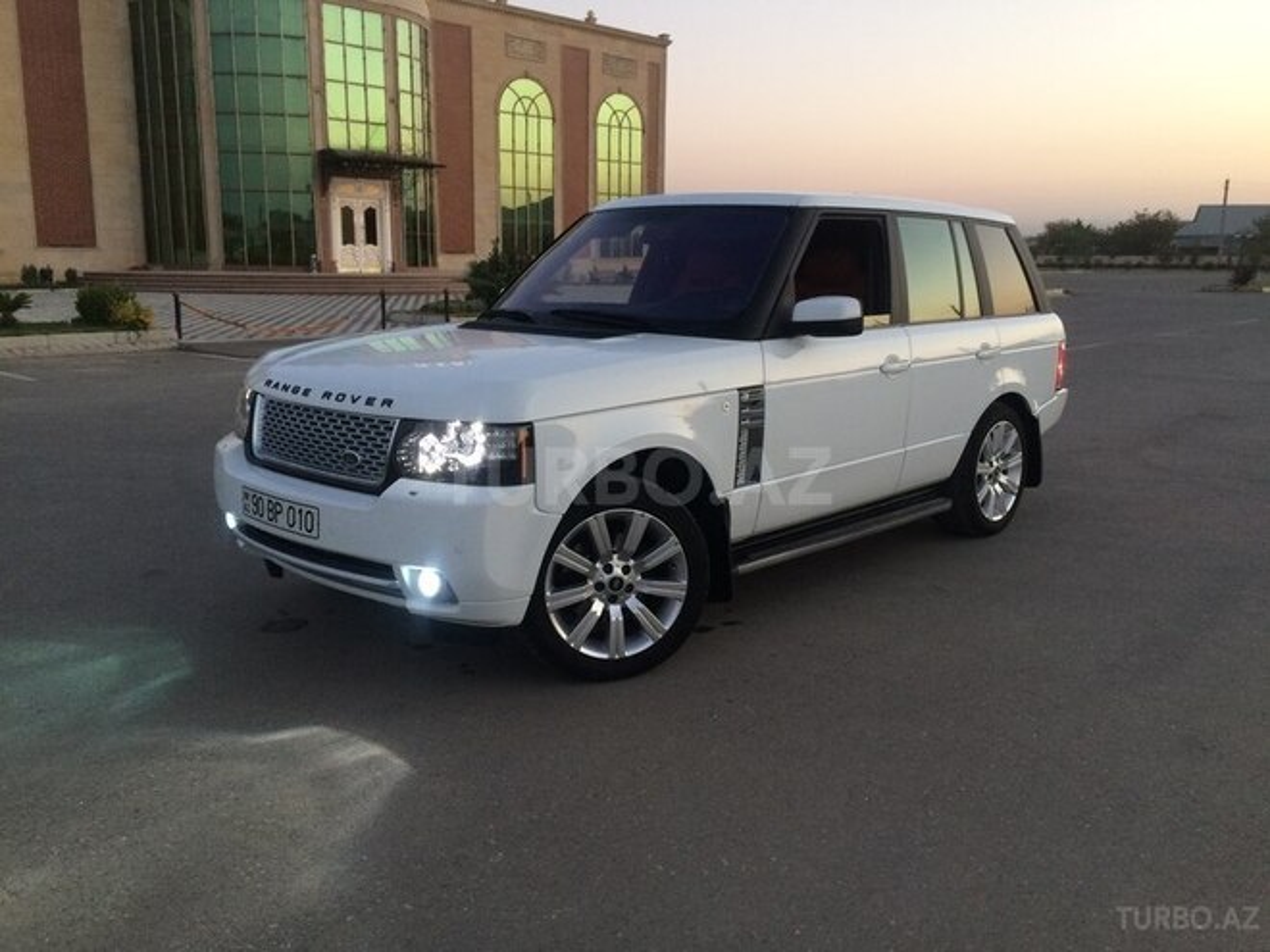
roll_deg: +0.7
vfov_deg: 48.2
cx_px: 635
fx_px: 1064
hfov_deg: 61.7
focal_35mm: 29
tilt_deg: -11.0
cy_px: 476
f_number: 2.2
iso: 125
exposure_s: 1/33
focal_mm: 4.15
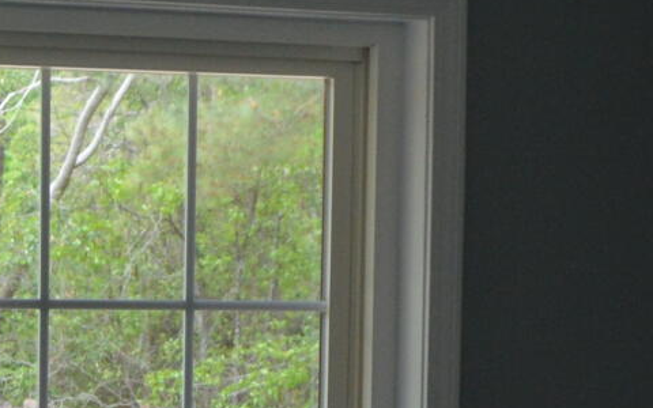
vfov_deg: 7.3
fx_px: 3061
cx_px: -267
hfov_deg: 11.7
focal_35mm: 172
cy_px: 836
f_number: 5.6
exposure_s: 1/125
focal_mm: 18
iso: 400
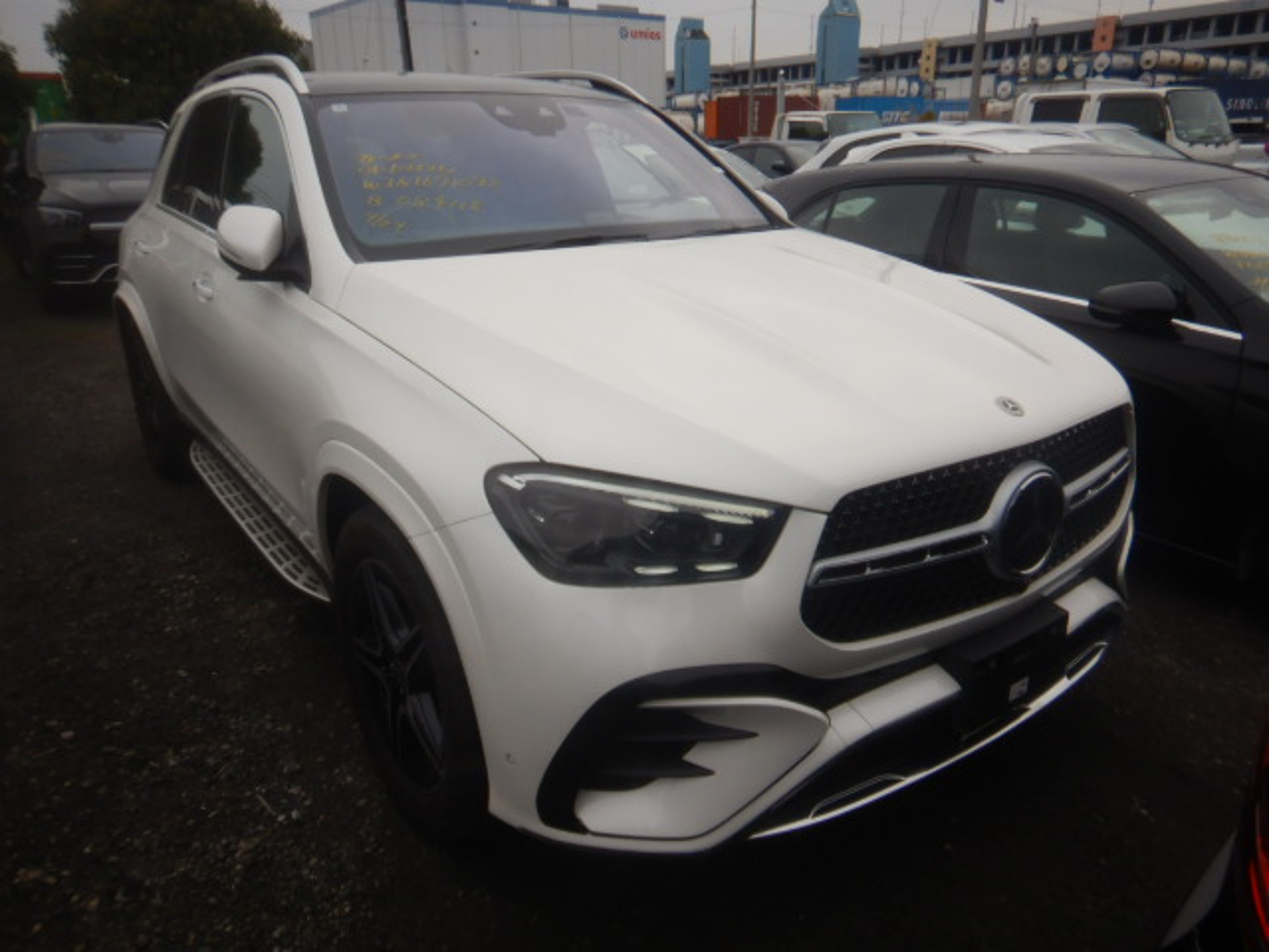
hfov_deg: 71.6
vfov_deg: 56.8
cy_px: 476
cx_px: 634
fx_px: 880
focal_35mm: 24
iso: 125
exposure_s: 1/160
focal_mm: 4.3
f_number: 2.8
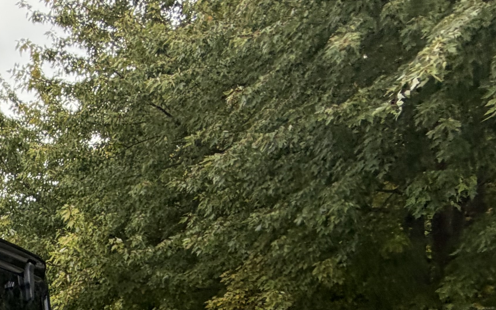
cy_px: 535
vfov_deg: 20.0
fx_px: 676
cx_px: -283
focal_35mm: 50
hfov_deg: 26.3
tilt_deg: -9.5
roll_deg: +3.3
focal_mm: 2.22
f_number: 2.2
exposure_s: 1/138
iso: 50
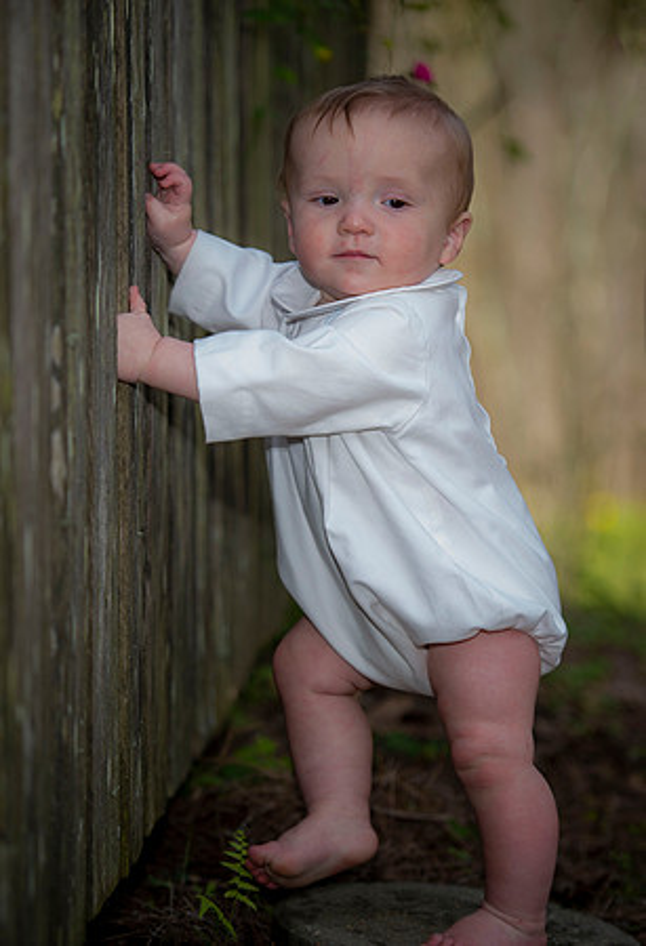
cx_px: 317
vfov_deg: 11.4
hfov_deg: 7.8
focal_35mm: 179
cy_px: 473
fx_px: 4737
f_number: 2.8
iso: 50
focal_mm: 120
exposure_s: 1/250
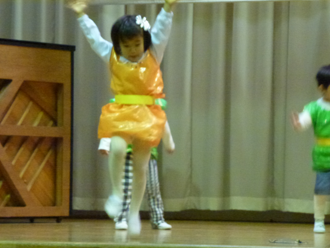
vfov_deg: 10.4
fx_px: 1363
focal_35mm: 143
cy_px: 124
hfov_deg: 13.8
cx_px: 166
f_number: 5.3
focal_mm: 25.5
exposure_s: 1/30
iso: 1600
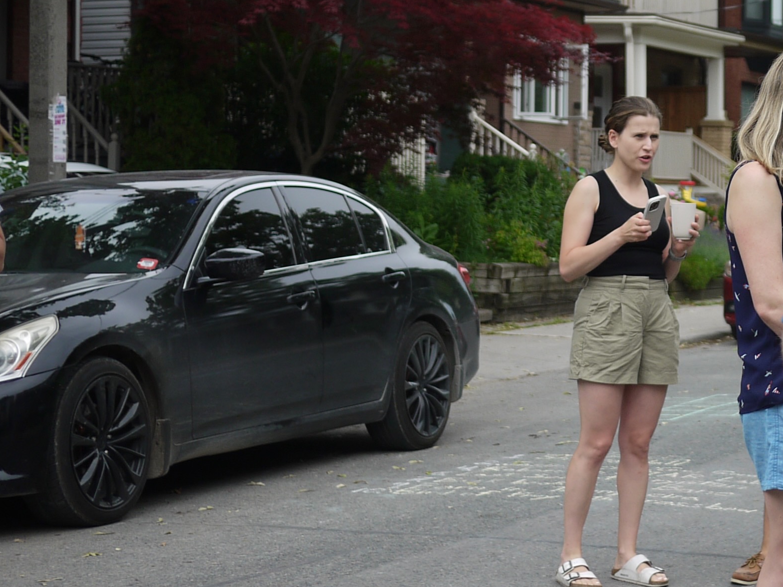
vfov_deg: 14.5
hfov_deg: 18.7
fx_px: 2307
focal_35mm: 102
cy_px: 261
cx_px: 813
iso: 100
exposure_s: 1/1000
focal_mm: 20
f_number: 1.8
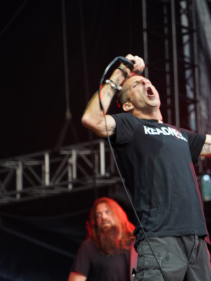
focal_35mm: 152
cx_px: 193
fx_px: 1235
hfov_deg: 9.7
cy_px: 141
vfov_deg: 13.0
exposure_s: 1/125
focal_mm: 105
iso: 500
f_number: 4
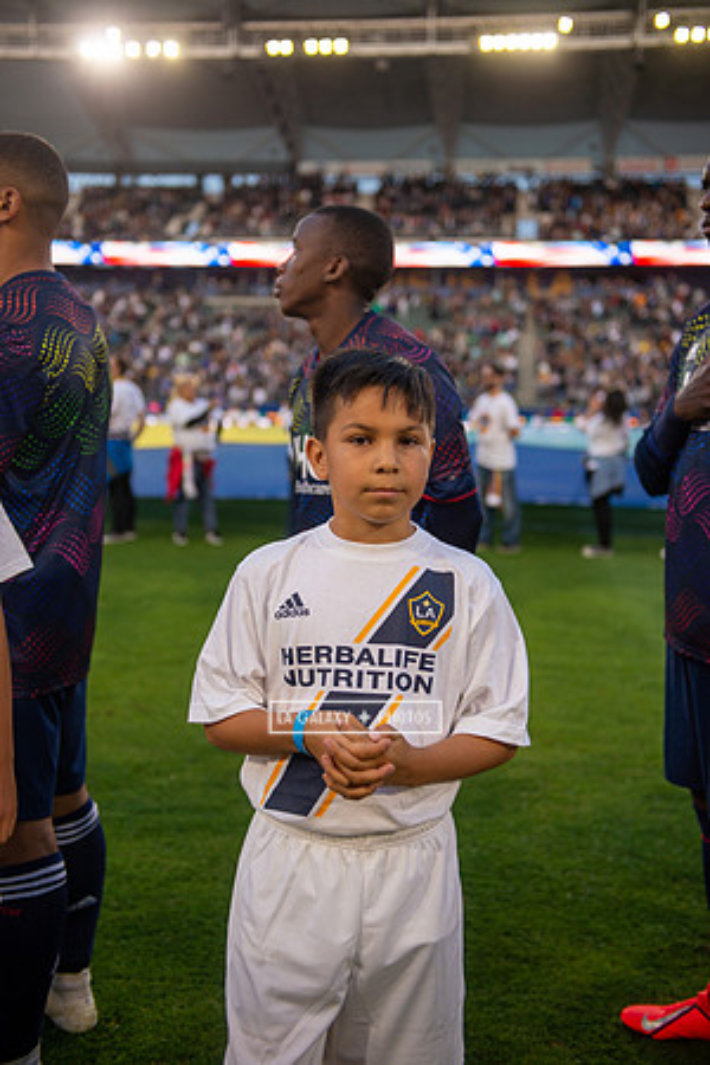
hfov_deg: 31.9
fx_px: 1242
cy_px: 532
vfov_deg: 46.4
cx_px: 355
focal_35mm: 42
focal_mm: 42
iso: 200
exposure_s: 1/800
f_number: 2.8
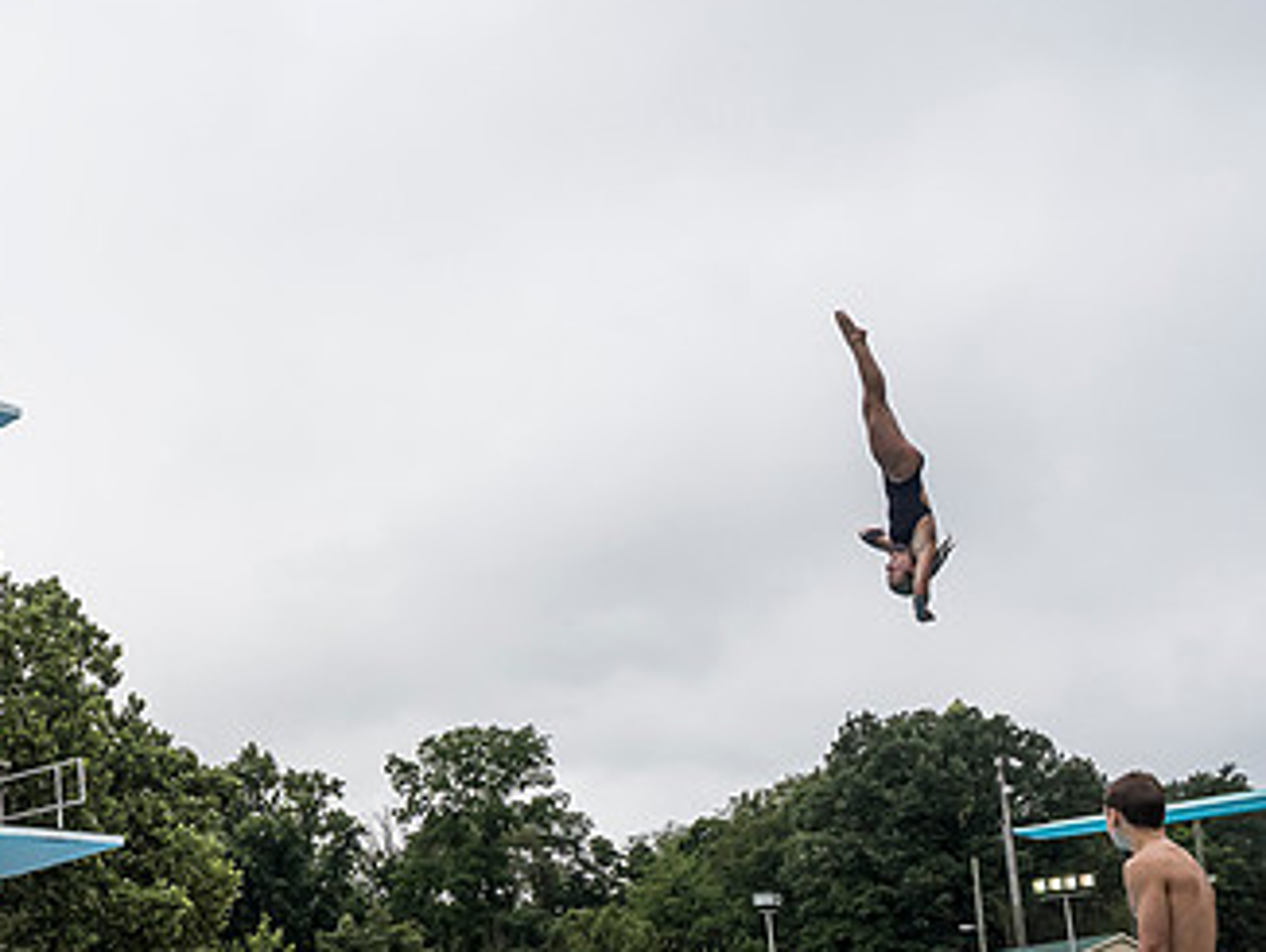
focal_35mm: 47
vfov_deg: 29.7
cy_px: 839
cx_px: 86
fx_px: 1720
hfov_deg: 37.3
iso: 640
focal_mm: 12
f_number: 6.3
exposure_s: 1/1000
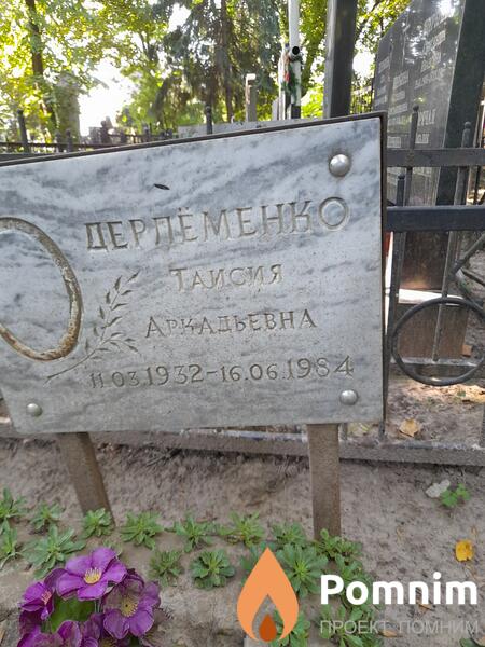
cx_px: 242
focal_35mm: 25
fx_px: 467
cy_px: 324
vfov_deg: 69.4
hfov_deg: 54.9
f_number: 2
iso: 100
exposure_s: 1/50
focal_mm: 4.6
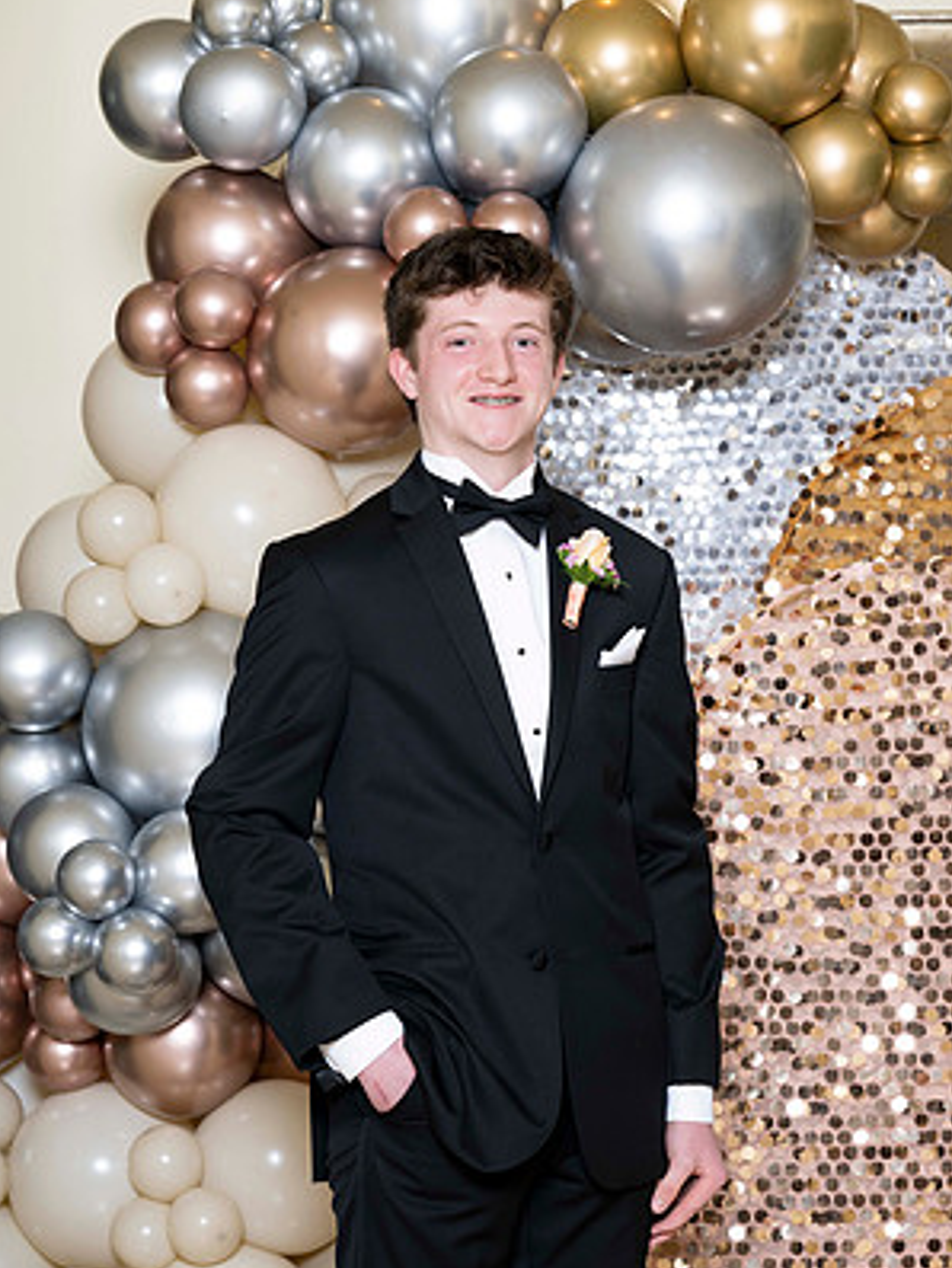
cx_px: 476
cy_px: 693
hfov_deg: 13.6
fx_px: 3995
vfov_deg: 18.0
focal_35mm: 109
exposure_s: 1/200
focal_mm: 100
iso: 250
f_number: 5.6
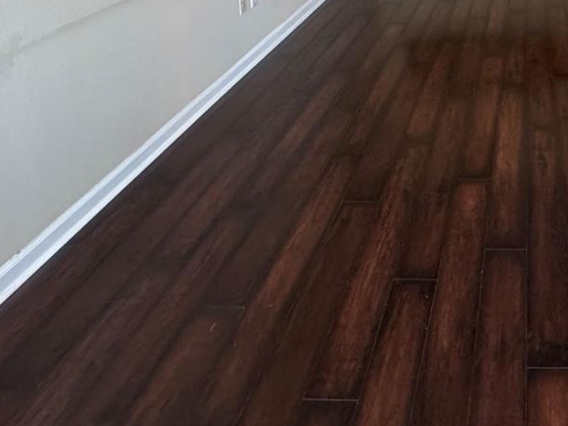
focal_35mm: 37
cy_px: -123
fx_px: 607
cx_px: 507
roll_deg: +0.8
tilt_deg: -6.3
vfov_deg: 30.7
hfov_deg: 45.6
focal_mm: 2.22
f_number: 2.2
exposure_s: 1/60
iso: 320
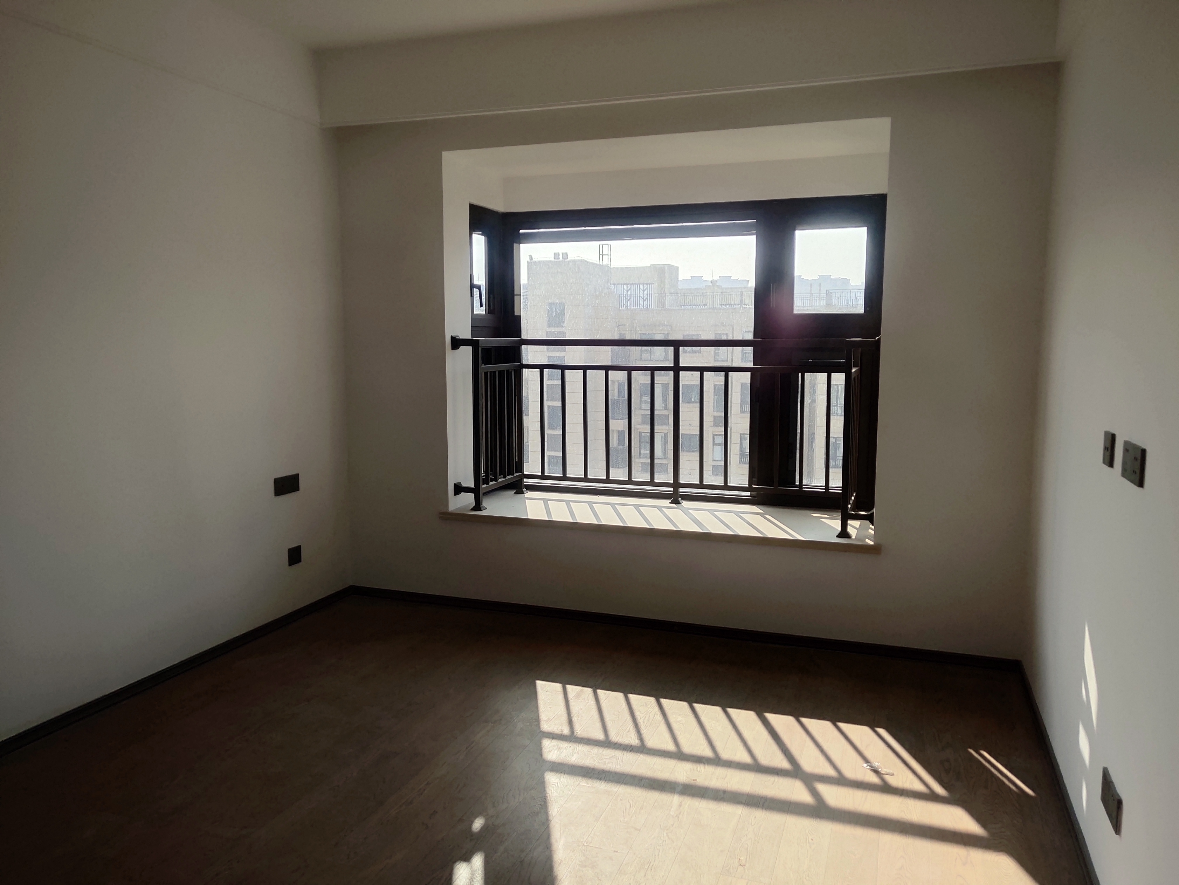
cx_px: 590
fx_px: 988
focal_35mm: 29
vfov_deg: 48.2
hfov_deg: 61.7
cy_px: 442
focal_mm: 4.27
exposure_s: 1/709
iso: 50
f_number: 1.8
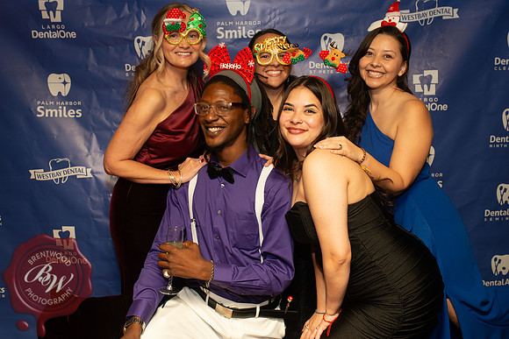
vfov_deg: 37.9
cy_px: 170
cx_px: 254
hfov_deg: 54.4
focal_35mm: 35
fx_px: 495
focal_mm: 35
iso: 500
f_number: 5
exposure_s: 1/60
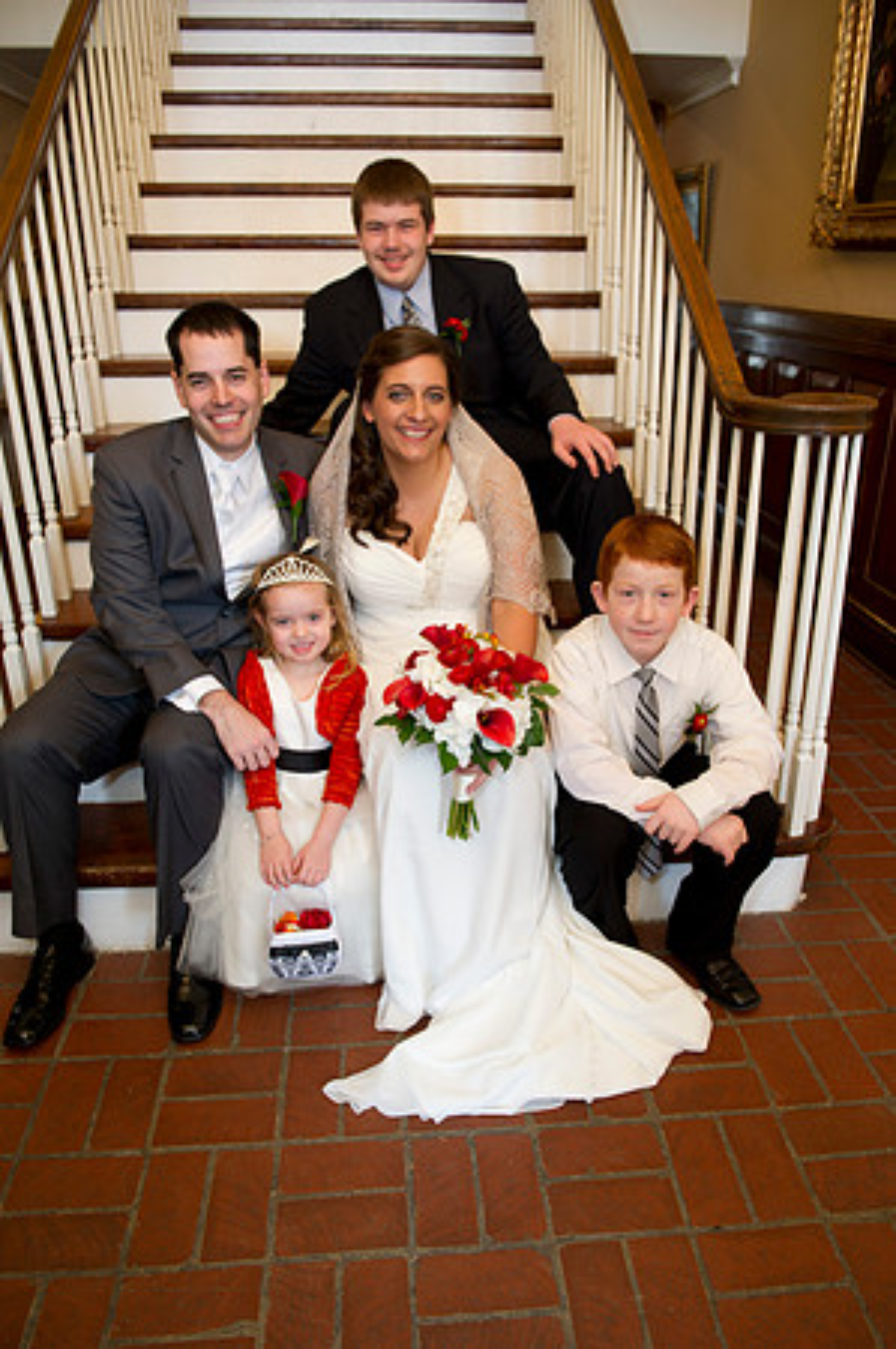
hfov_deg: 49.5
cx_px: 448
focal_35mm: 26
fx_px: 973
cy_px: 674
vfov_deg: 69.4
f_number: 4
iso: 800
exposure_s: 1/60
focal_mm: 26
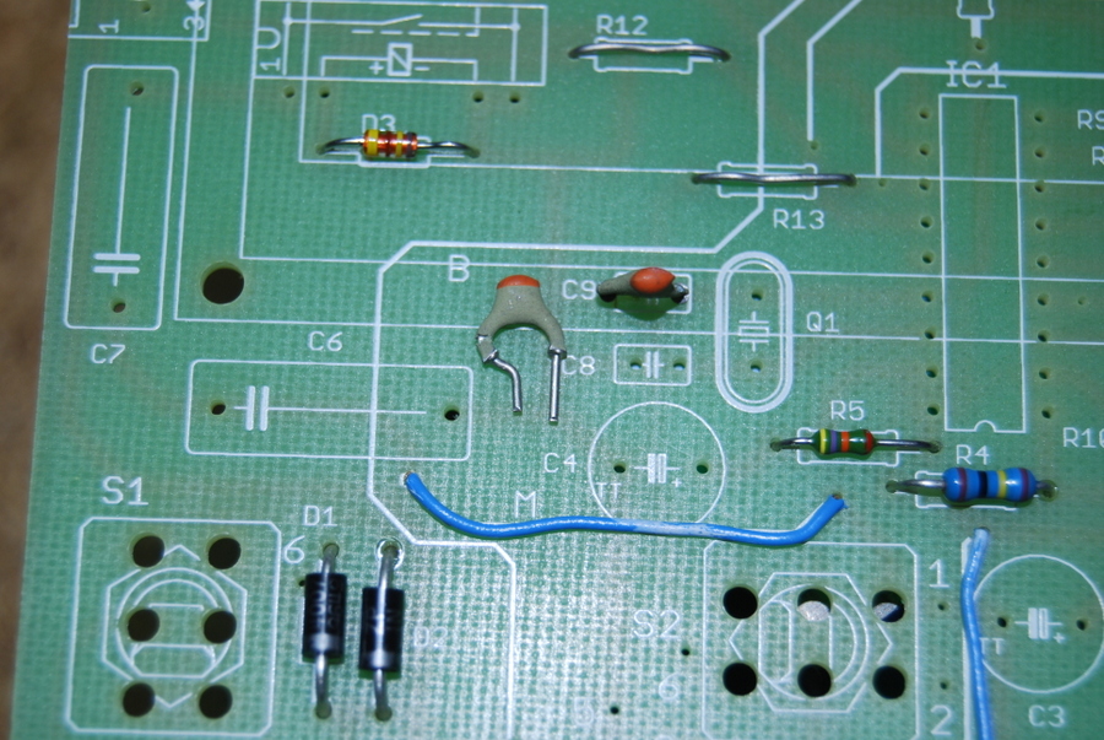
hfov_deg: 24.6
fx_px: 2534
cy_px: 370
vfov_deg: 16.6
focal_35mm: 82
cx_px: 552
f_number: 5.6
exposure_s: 1/60
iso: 200
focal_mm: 55
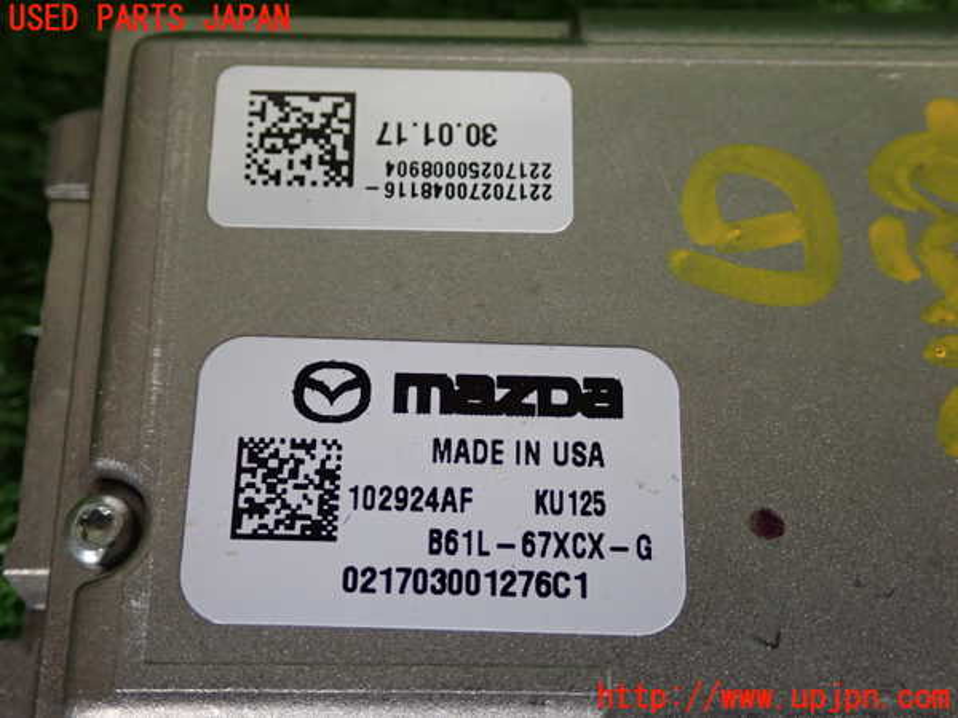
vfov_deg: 30.9
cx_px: 479
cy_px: 359
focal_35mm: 47
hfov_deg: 40.4
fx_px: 1301
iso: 200
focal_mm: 8.4
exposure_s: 1/50
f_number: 3.1
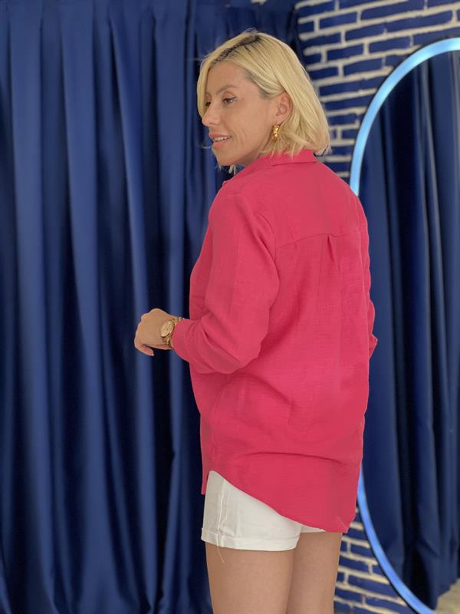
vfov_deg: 25.3
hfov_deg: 19.1
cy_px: 307
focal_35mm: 77
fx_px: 1364
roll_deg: +1.5
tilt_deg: -0.5
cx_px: 230
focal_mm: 9
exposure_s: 1/82
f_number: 2.8
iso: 250
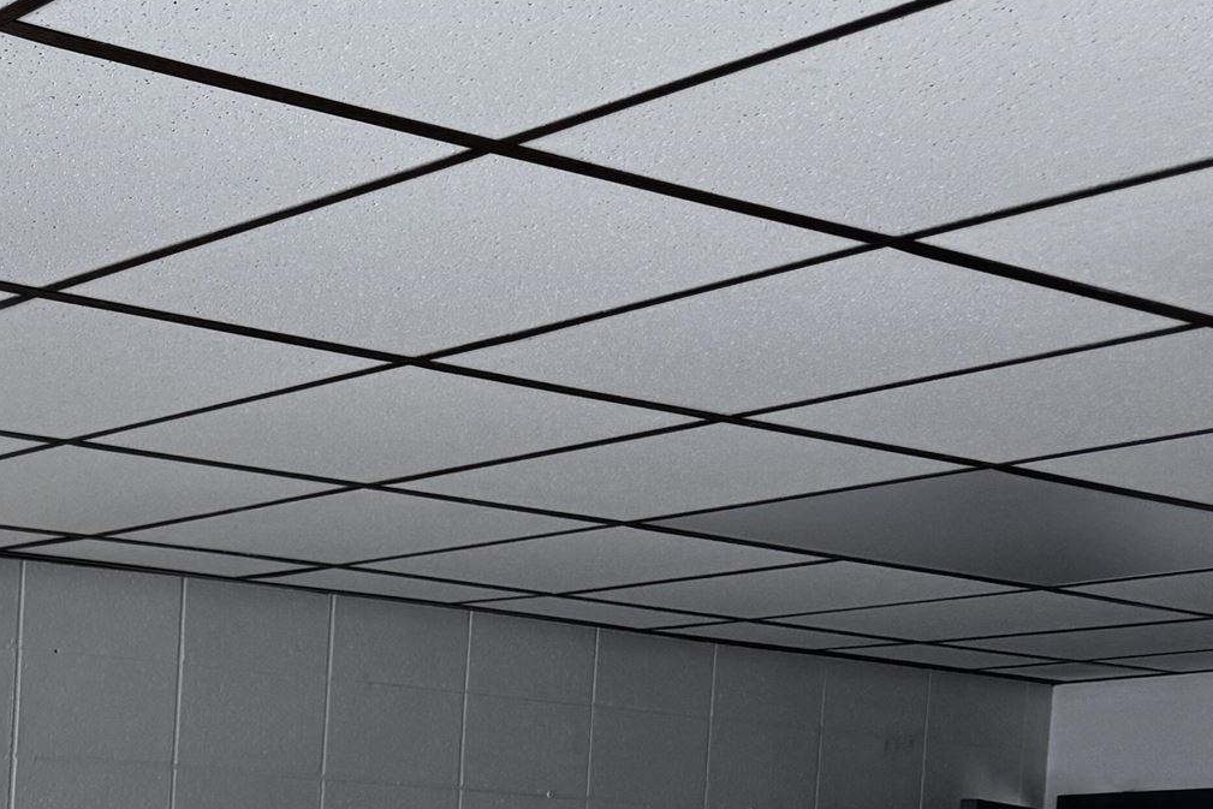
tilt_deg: -4.9
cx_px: -578
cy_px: 1195
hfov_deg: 22.2
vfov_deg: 16.4
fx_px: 2561
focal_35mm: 76
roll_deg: -1.6
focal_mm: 6.76
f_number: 1.78
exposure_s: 1/120
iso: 100
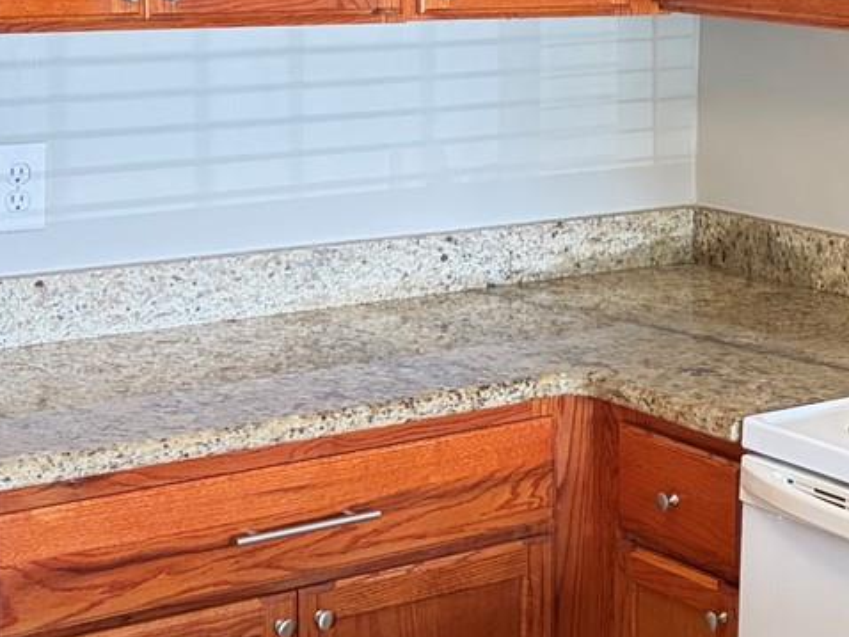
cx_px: 966
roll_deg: +0.0
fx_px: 2135
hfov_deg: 21.2
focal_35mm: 87
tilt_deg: -4.5
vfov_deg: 16.8
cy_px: 83
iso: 400
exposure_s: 1/60
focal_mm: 5.96
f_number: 1.6
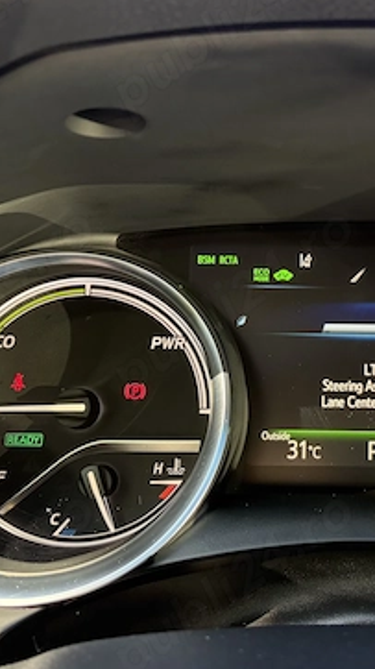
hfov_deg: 24.4
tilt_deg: -14.4
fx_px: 833
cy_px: 323
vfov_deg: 43.7
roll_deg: +0.7
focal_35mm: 47
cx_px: 362
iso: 250
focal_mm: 5.96
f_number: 1.6
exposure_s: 1/120
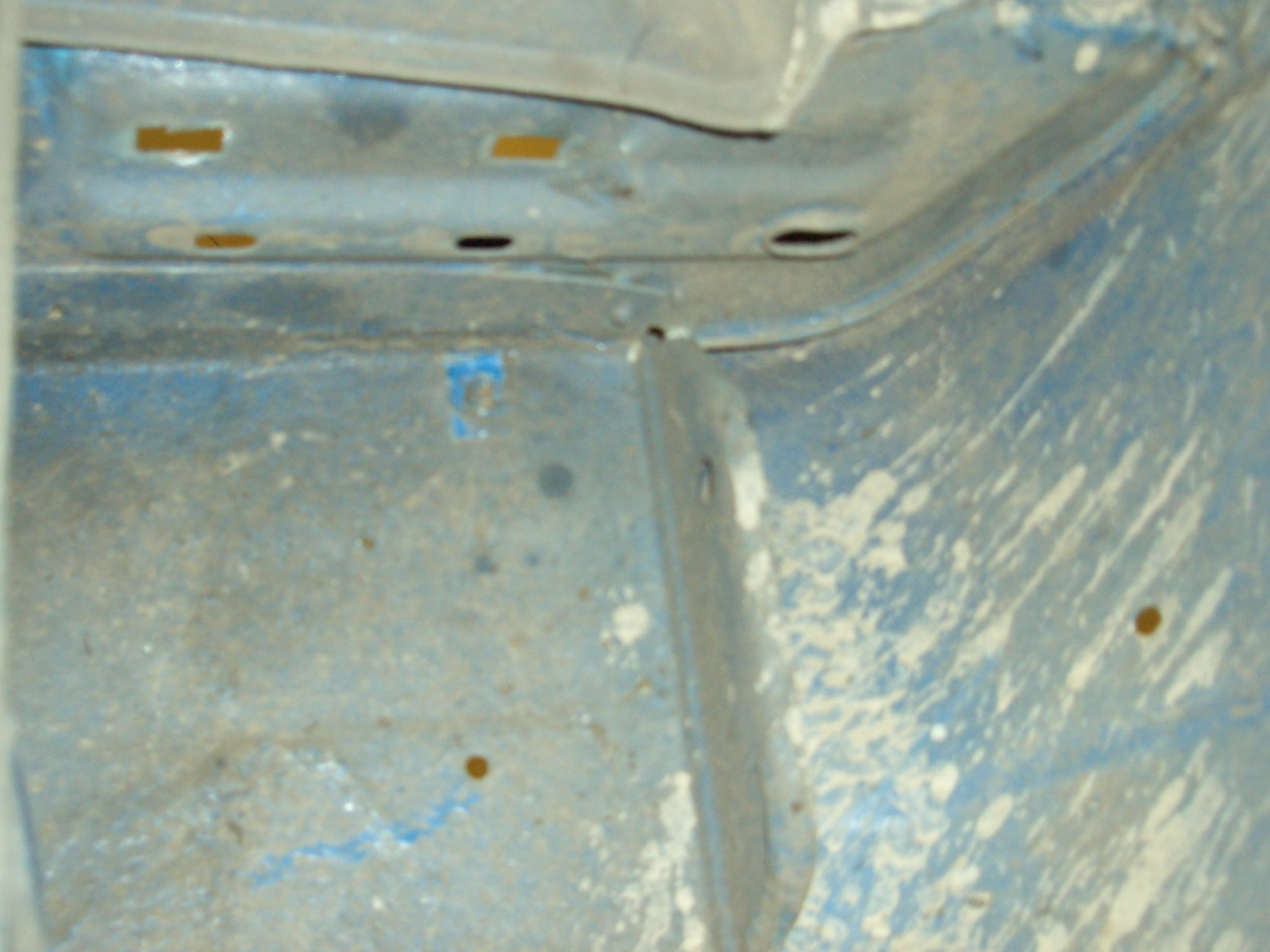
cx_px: 635
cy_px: 476
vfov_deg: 29.7
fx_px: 1798
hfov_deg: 38.9
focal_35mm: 49
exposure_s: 1/60
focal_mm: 8.2
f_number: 3.1
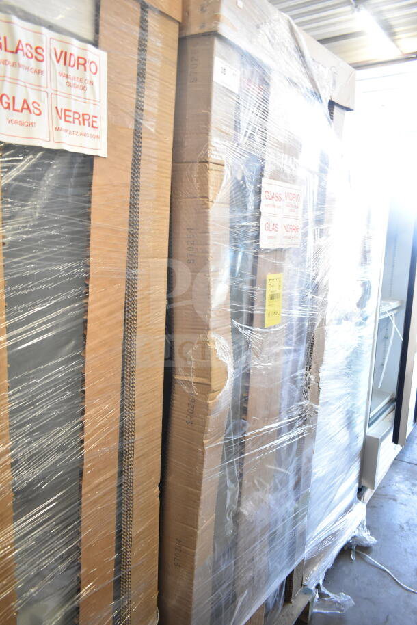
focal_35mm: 27
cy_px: 312
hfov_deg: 48.0
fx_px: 469
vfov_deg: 67.4
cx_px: 208
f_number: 4
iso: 1600
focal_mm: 18
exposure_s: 1/60
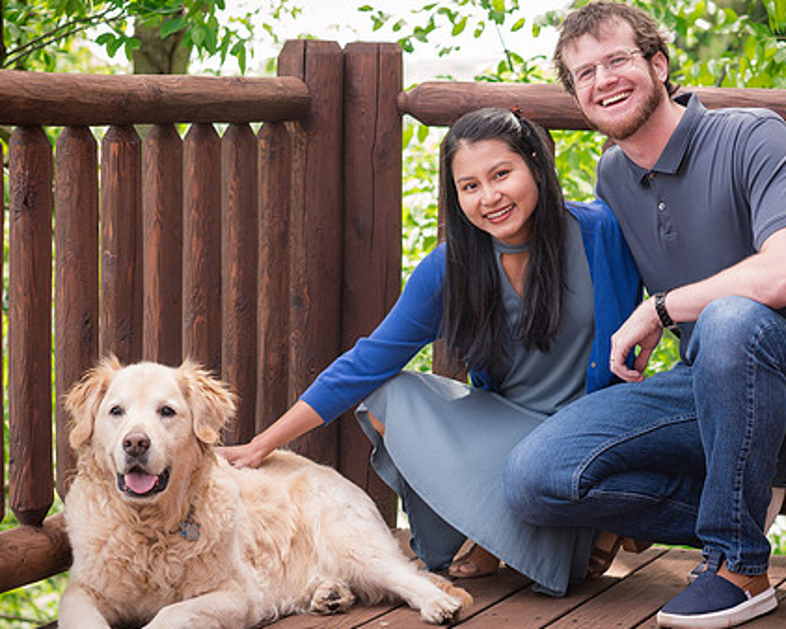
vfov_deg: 13.5
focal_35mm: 114
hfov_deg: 16.8
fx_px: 2653
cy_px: 313
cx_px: 450
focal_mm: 85
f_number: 5
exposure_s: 1/200
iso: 400
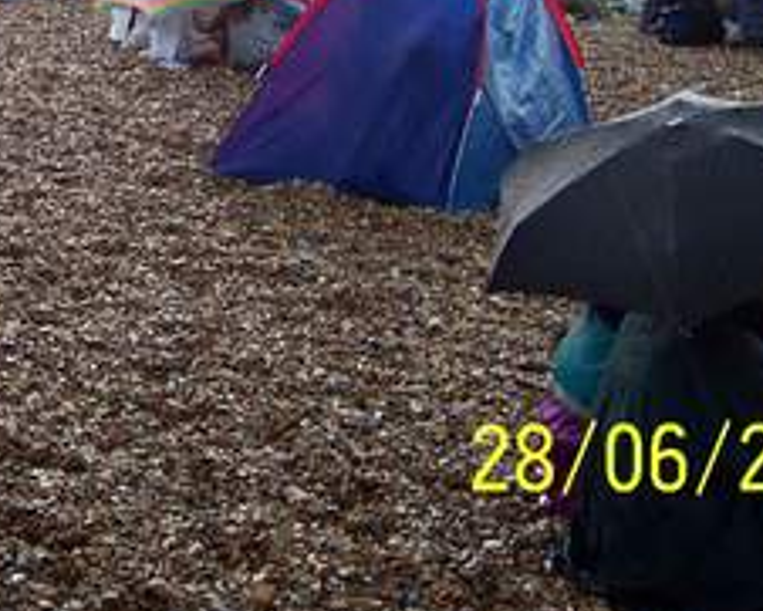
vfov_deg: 14.2
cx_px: -51
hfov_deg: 17.7
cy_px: -149
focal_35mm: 105
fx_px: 2372
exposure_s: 1/60
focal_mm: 8
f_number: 2.8
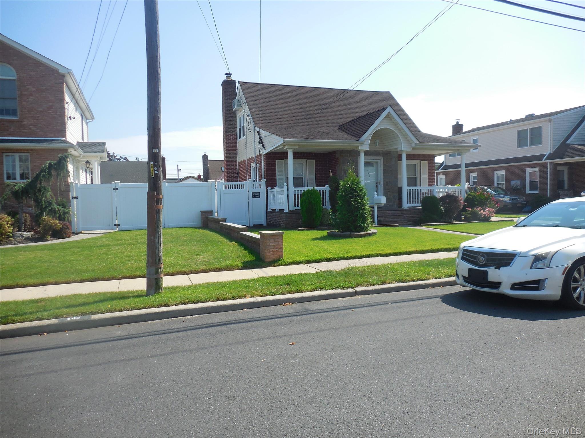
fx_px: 422
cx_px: 292
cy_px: 219
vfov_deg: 54.9
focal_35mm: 25
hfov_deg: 69.4
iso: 125
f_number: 3.7
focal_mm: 4.5
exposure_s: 1/800
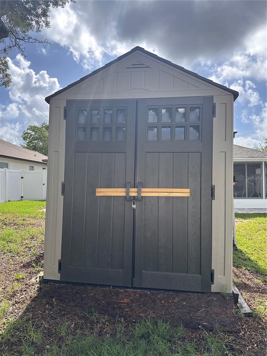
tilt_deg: +1.9
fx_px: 247
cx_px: 134
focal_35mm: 24
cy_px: 178
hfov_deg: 56.8
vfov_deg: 71.6
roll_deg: -0.7
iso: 80
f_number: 1.78
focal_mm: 6.86
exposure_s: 1/2967
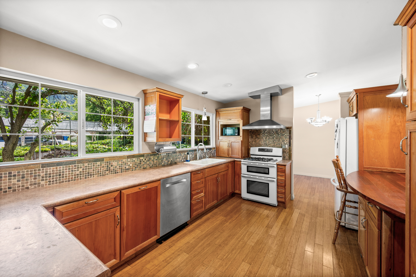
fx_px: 162
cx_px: 208
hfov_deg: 104.3
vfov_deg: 81.1
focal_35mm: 14
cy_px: 138
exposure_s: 1/5
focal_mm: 14
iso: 400
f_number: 7.1
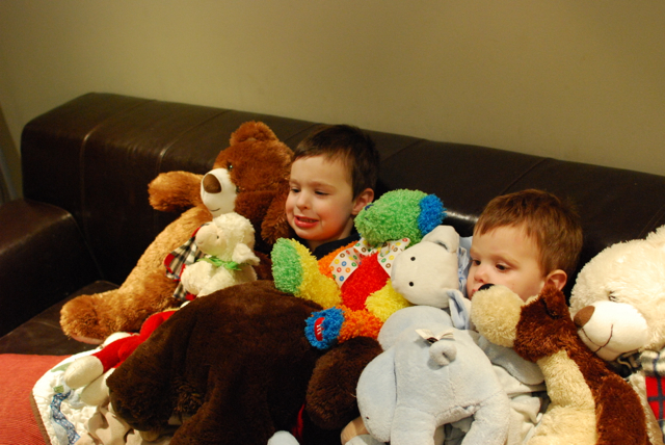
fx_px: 971
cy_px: 222
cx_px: 332
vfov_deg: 25.8
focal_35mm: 52
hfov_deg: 37.8
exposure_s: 1/30
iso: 1250
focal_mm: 35
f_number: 2.8
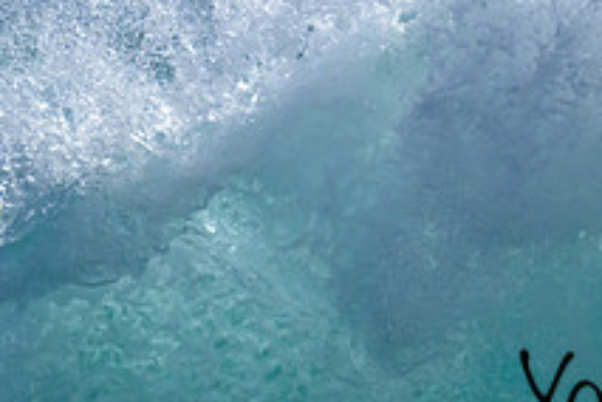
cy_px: 169
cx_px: 1117
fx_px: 50046
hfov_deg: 0.7
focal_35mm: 2993
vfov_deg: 0.5
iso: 1600
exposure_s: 1/2000
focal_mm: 800
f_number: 6.3
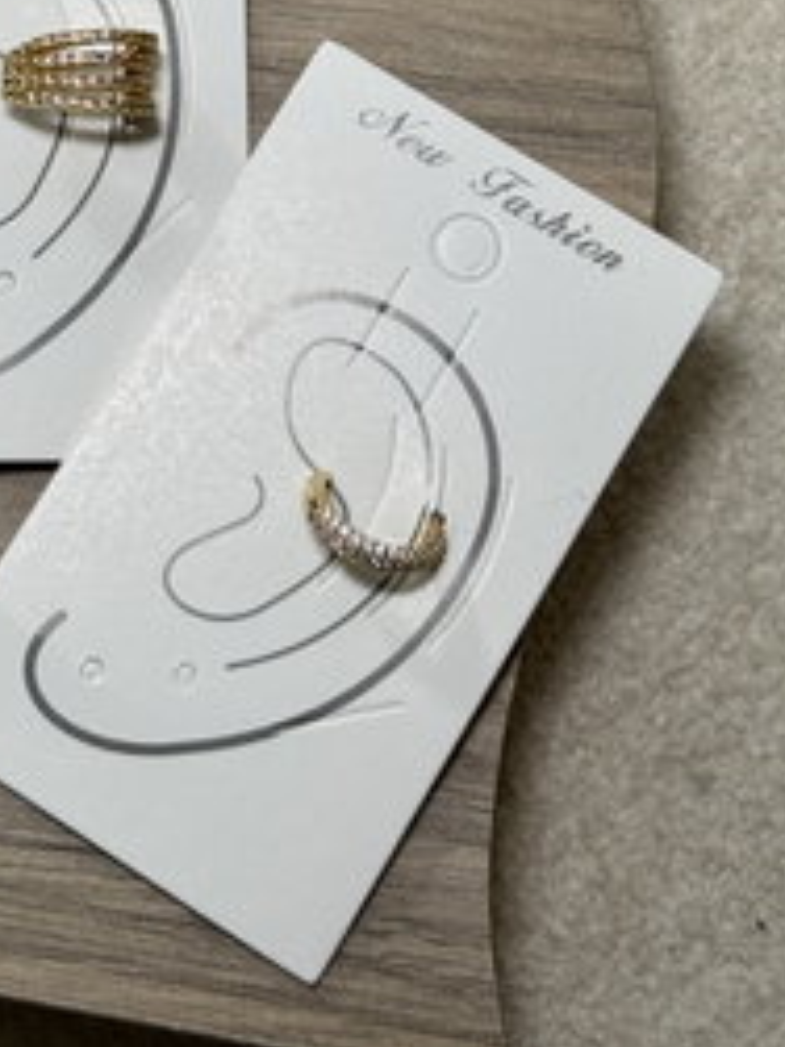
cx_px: 113
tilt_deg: -71.8
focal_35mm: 102
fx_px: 3087
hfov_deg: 14.4
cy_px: 44
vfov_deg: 18.8
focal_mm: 6.76
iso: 50
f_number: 1.78
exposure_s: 1/121
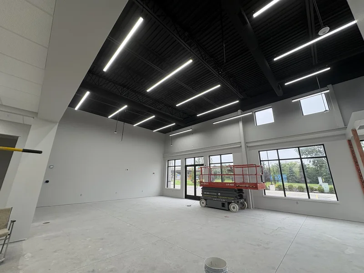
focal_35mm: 14
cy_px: 136
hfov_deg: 102.1
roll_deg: +0.4
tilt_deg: +16.3
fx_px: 147
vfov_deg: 85.7
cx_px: 182
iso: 100
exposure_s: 1/133
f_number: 2.2
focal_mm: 2.22
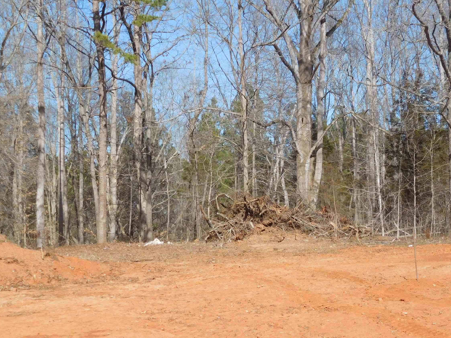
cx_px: 263
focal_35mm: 75
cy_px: 160
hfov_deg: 26.0
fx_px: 977
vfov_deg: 19.6
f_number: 4.2
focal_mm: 9.8
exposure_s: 1/800
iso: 125
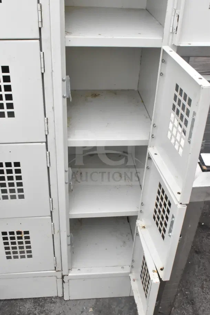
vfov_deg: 51.3
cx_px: 105
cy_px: 158
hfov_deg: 35.5
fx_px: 328
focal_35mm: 38
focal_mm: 25
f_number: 16
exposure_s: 1/1000
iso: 6400
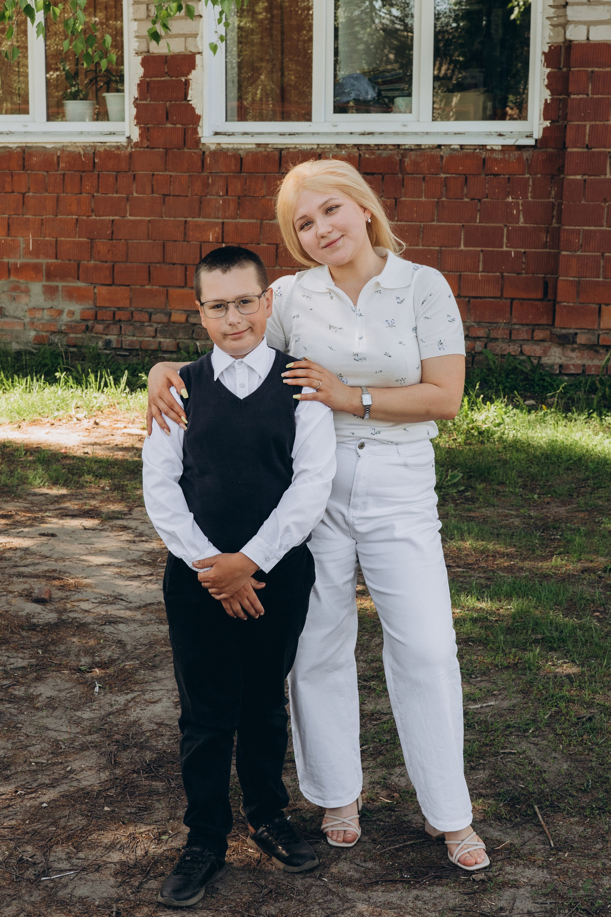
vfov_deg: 38.9
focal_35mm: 51
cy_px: 458
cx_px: 306
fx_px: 1299
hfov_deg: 26.5
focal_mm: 34
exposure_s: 1/250
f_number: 6.3
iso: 640
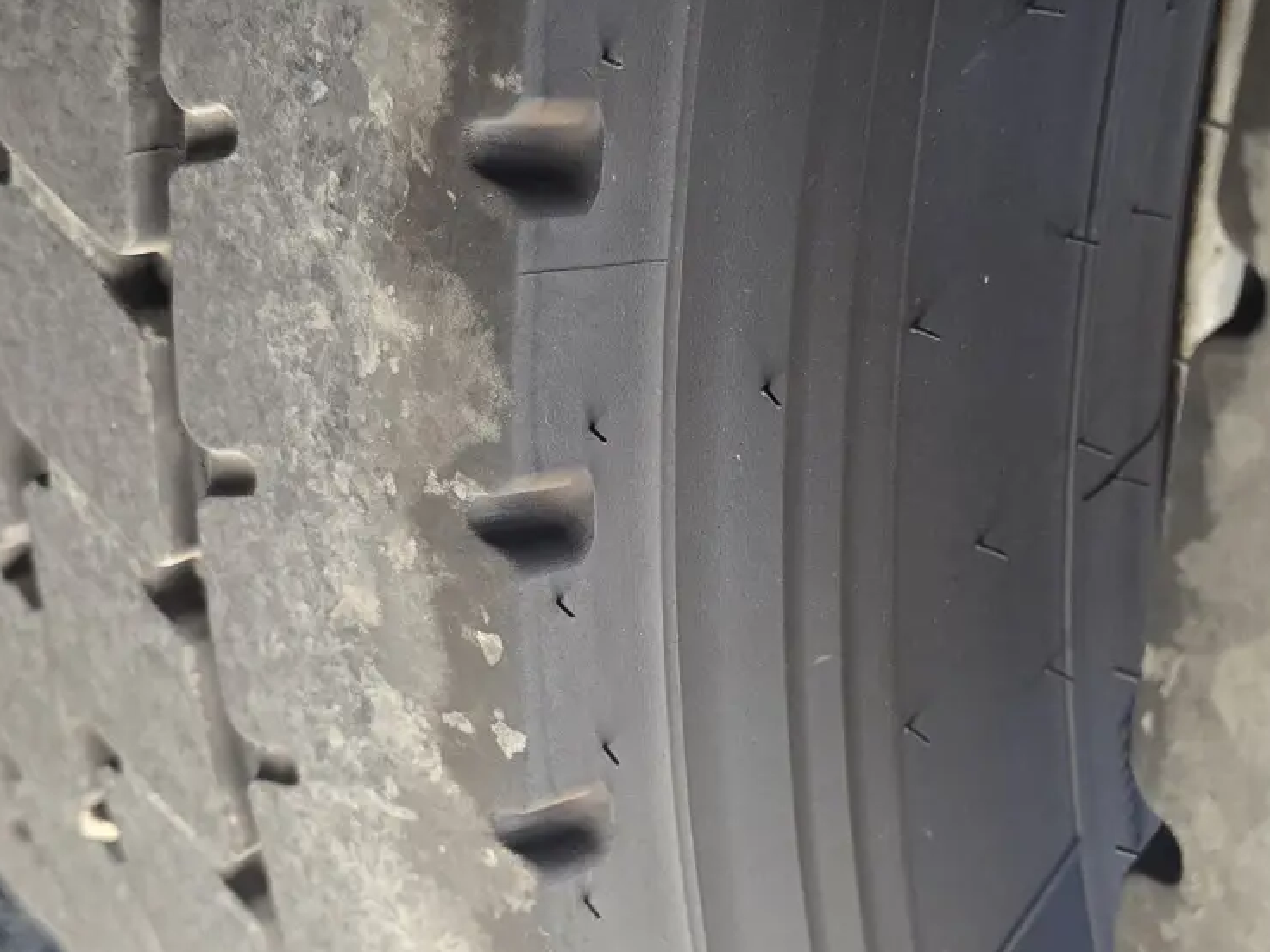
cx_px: 744
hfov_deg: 32.1
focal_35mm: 60
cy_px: 523
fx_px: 2201
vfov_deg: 24.4
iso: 250
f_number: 1.7
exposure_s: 1/100
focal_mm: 6.3
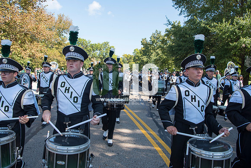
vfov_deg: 53.2
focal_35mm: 24
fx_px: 167
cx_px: 126
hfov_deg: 73.7
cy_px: 84
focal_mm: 24
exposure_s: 1/500
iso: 200
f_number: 5.6
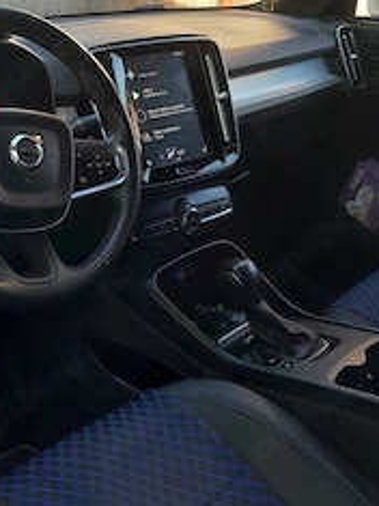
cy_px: 114
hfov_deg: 30.9
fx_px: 672
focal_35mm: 46
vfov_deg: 39.9
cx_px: 90
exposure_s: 1/50
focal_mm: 4
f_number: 1.8
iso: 40
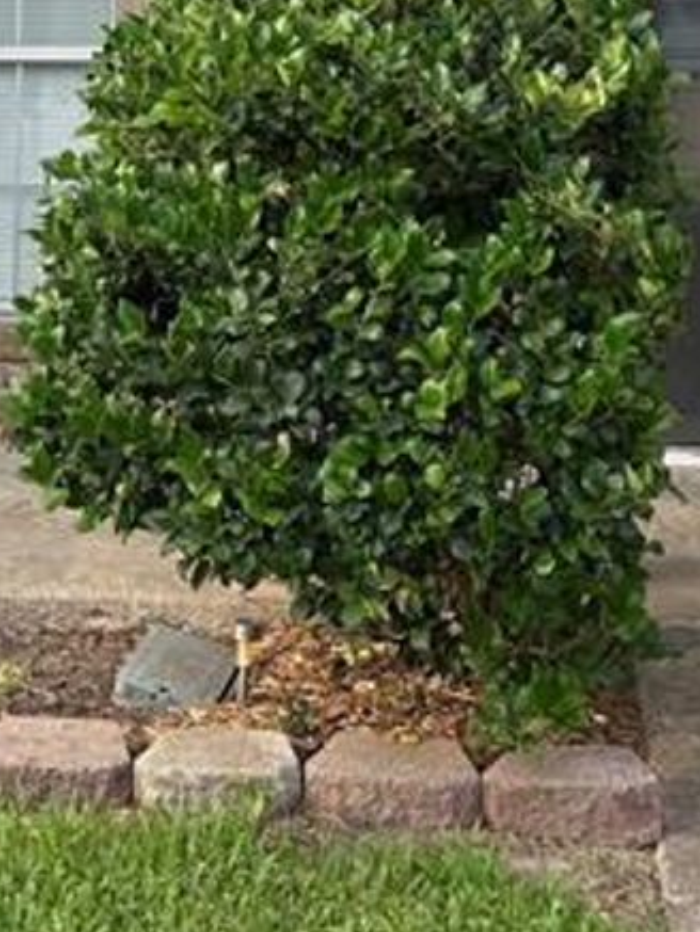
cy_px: -120
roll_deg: -2.2
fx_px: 2021
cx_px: 239
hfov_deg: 19.6
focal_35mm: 75
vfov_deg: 24.1
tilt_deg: +3.1
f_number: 1.78
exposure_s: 1/728
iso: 80
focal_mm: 6.76
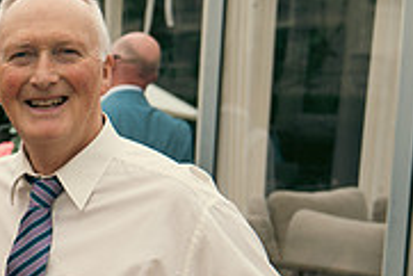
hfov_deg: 15.1
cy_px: 325
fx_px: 1435
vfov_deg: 10.8
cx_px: -221
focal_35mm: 125
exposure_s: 1/500
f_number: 3.5
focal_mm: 39
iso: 125
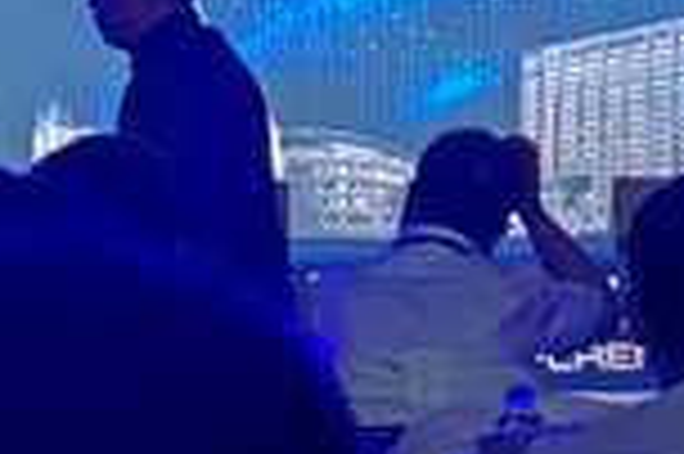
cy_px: -497
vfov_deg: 4.1
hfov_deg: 6.3
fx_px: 6263
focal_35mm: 330
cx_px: 346
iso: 80
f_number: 1.9
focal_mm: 5.52
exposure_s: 1/208
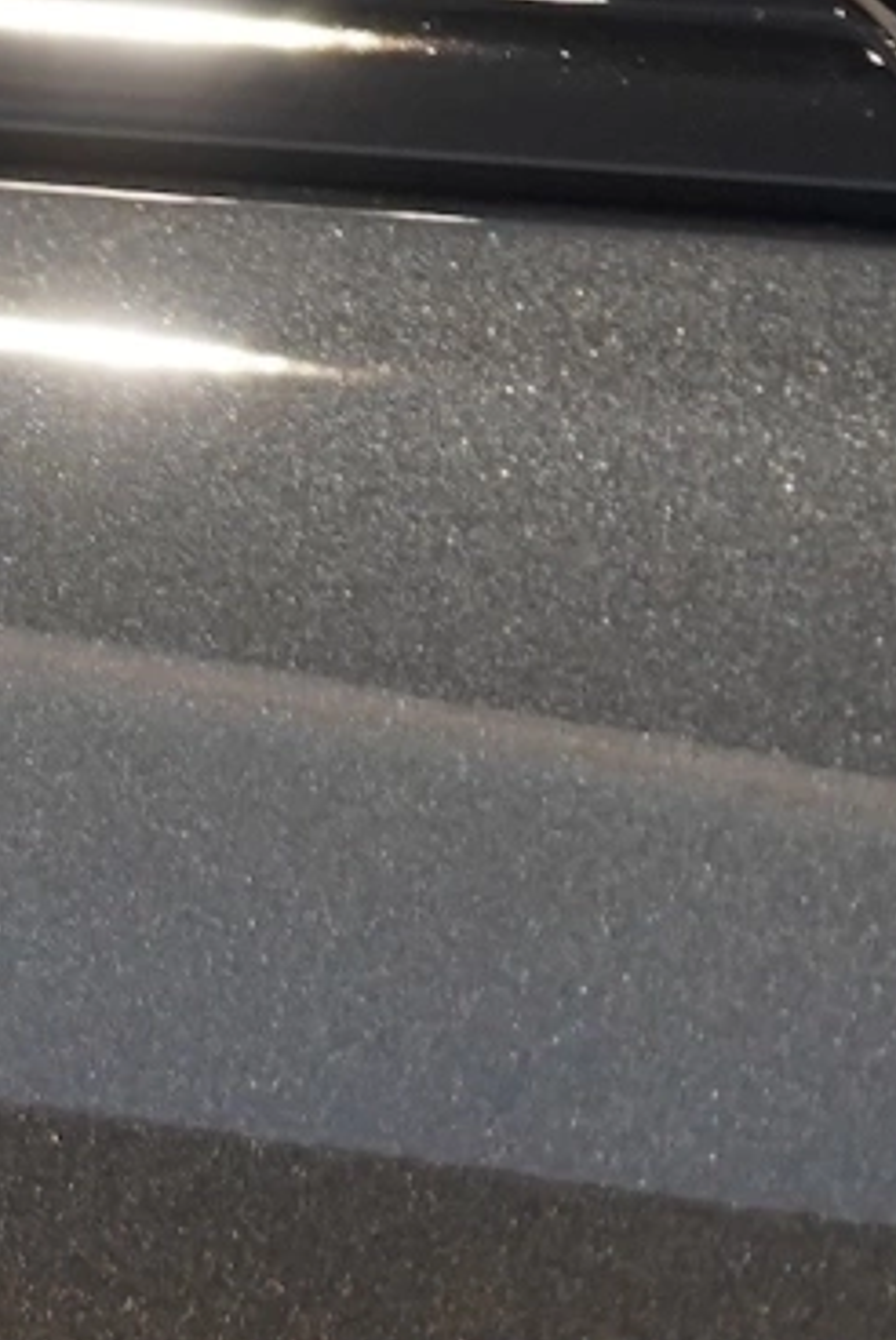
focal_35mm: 997
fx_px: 37149
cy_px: -848
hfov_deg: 1.4
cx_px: -3274
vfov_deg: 2.1
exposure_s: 1/200
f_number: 4
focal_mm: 153
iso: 1600
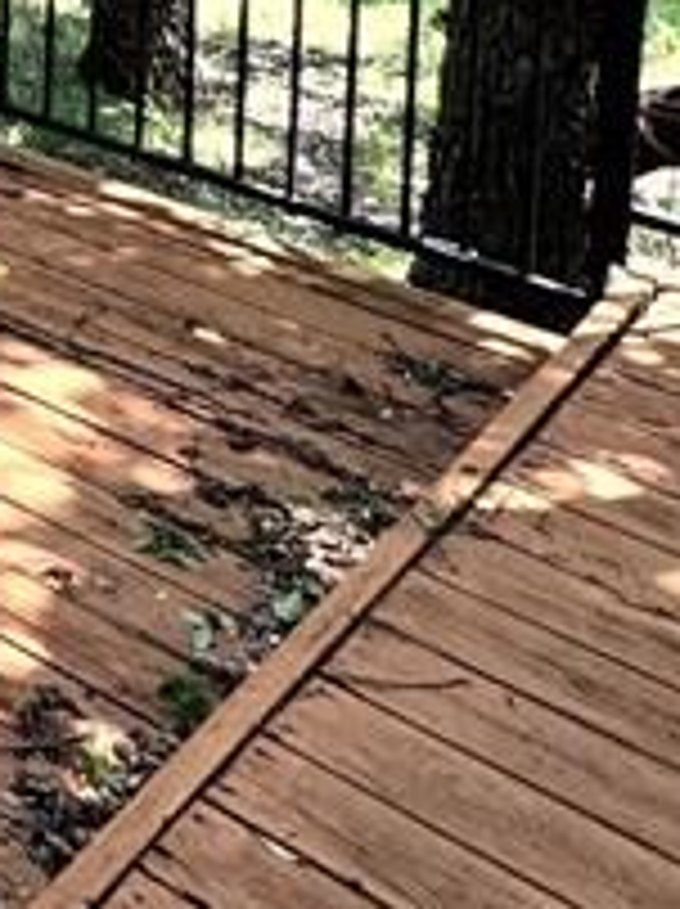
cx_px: -928
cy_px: -522
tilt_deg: -6.2
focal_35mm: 71
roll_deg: +1.8
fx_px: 1864
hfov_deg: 14.3
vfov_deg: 21.9
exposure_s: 1/230
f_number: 2.2
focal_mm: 2.22
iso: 40
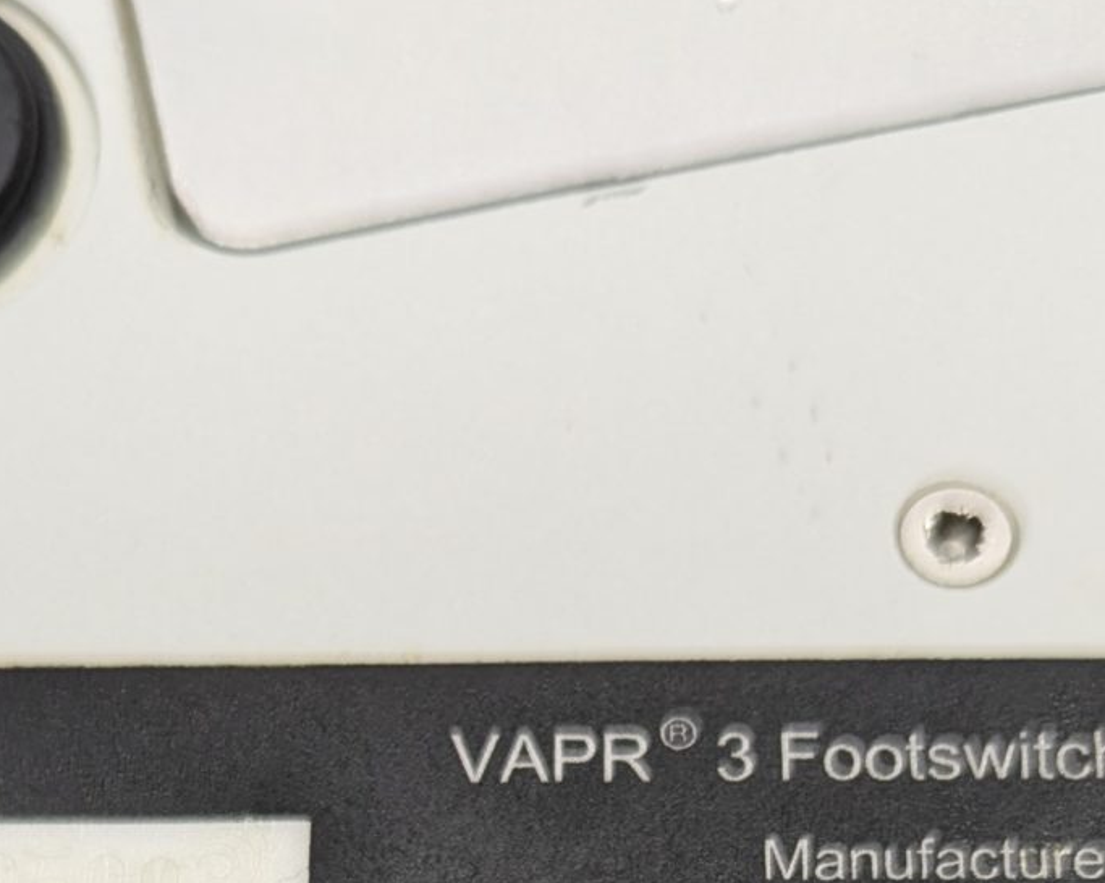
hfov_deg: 21.7
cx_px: 510
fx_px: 2877
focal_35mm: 88
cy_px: 1334
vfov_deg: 16.0
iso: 79
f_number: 1.85
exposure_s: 1/81.3
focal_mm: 6.81
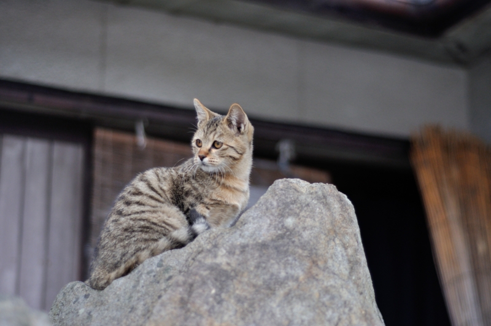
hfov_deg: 27.0
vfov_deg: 18.1
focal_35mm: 75
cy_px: 163
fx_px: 1021
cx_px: 246
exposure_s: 1/500
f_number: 1.8
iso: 400
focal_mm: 50
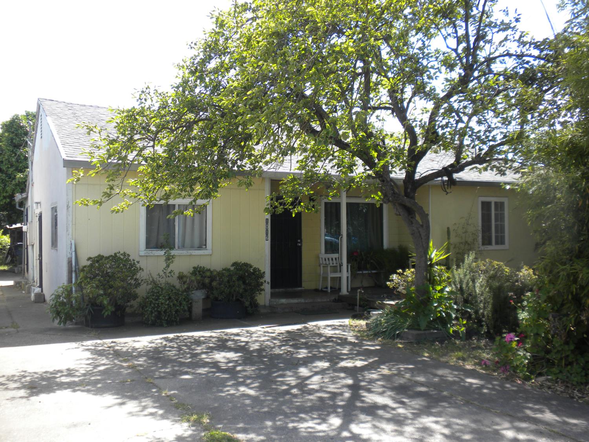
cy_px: 221
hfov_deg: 50.1
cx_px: 294
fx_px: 630
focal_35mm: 37
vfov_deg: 38.7
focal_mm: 6.6
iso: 64
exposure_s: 1/188
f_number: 3.5
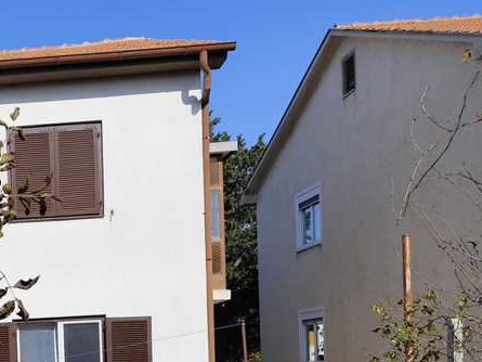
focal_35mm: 62
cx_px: -92
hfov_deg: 27.5
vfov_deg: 22.5
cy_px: 387
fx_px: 864
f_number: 1.65
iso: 50
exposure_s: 1/1800
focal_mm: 6.14
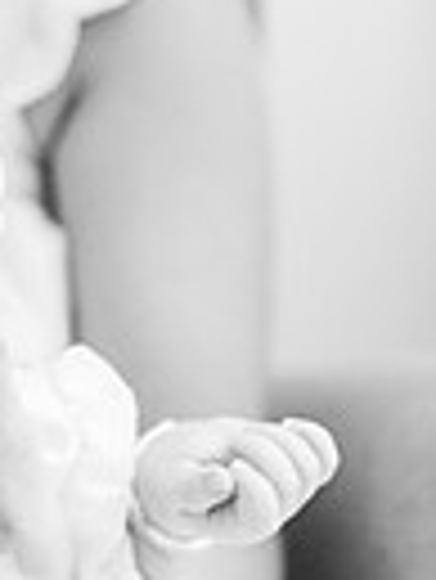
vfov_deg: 18.9
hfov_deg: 12.9
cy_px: 232
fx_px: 1744
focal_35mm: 104
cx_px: -360
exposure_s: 1/200
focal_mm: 24
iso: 1600
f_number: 2.8
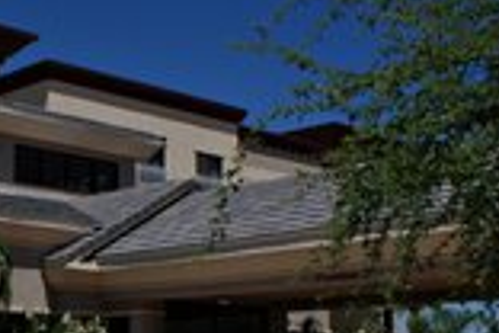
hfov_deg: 26.3
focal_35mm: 74
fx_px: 1026
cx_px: 38
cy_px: 299
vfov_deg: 18.1
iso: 125
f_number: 22
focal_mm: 20
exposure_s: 1/100
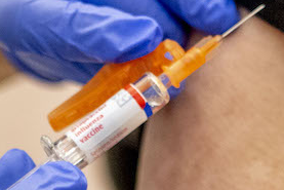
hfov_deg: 7.6
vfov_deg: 5.1
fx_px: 2139
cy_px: -43
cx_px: 153
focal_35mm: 271
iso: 4000
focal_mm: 50
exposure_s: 1/320
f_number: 2.8
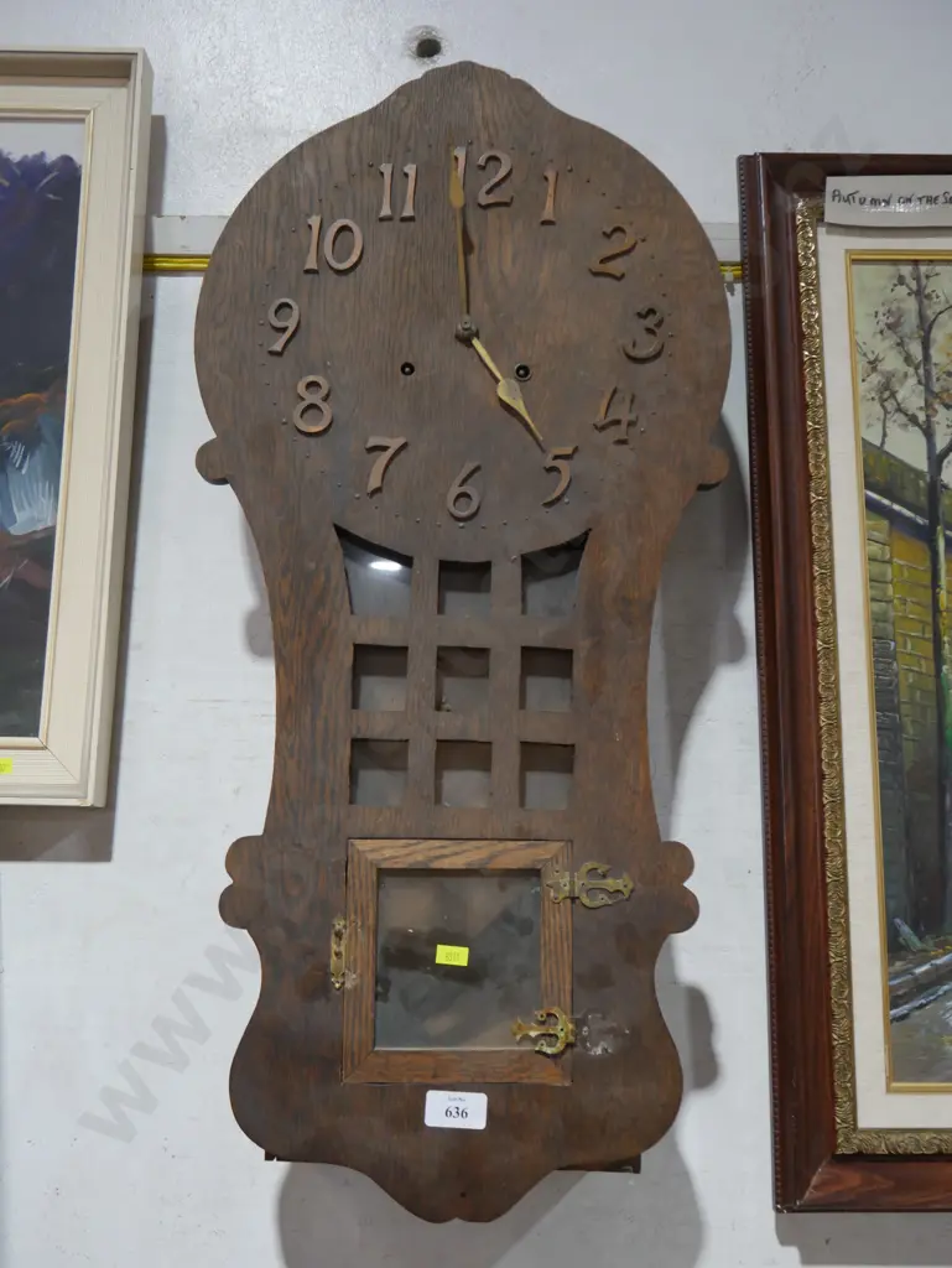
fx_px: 1172
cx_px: 476
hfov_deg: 44.2
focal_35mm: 32
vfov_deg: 56.8
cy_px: 634
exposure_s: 1/60
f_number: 3.6
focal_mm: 16
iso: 500
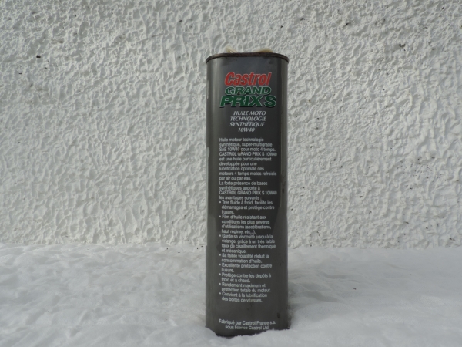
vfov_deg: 49.7
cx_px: 231
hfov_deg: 63.4
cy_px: 174
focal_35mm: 28
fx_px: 374
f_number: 3.1
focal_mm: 4.9
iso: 80
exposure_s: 1/1000
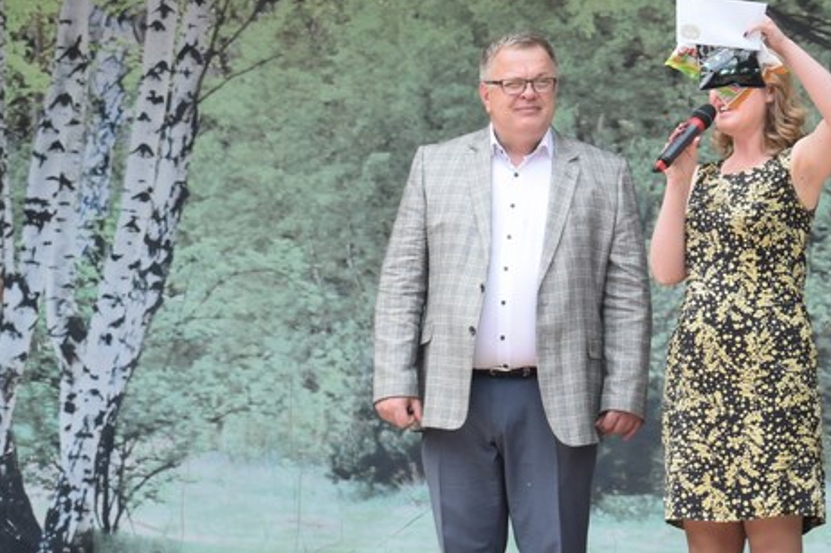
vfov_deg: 9.8
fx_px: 3230
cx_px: 548
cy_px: 170
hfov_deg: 14.6
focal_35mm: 140
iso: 400
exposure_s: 1/200
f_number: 7.1
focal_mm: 42
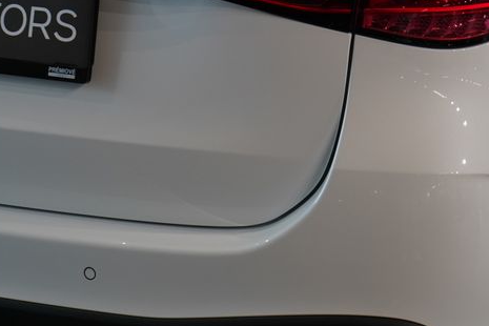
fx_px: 2092
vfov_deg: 8.8
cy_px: -31
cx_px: 372
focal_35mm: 154
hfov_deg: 13.3
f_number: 5.6
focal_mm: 70
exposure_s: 1/160
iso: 1250
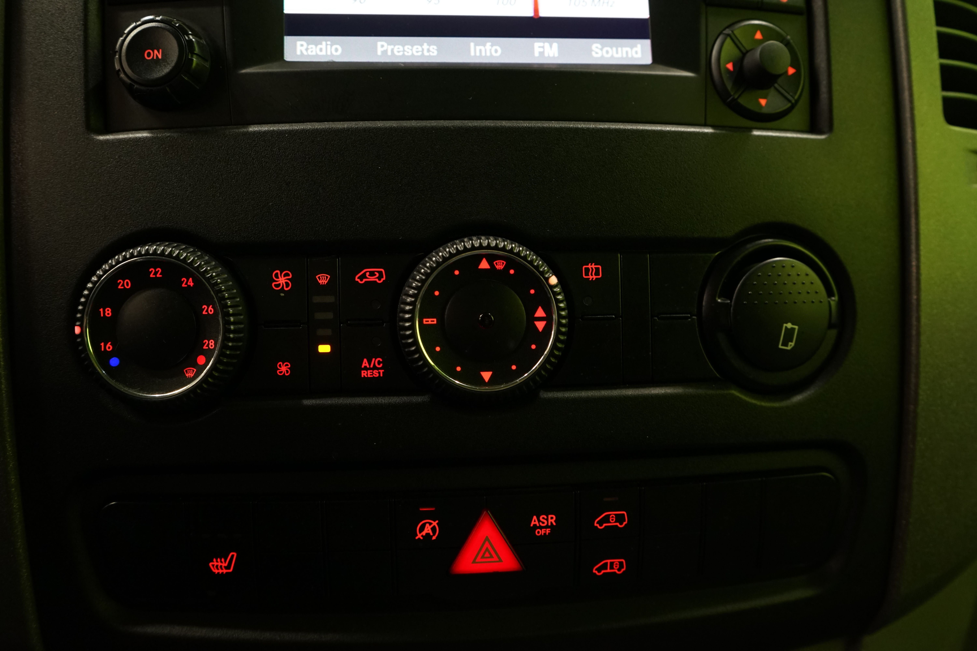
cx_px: 488
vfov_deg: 42.3
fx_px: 841
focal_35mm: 31
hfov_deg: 60.3
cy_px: 326
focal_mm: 31
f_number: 5
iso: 1600
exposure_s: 1/20
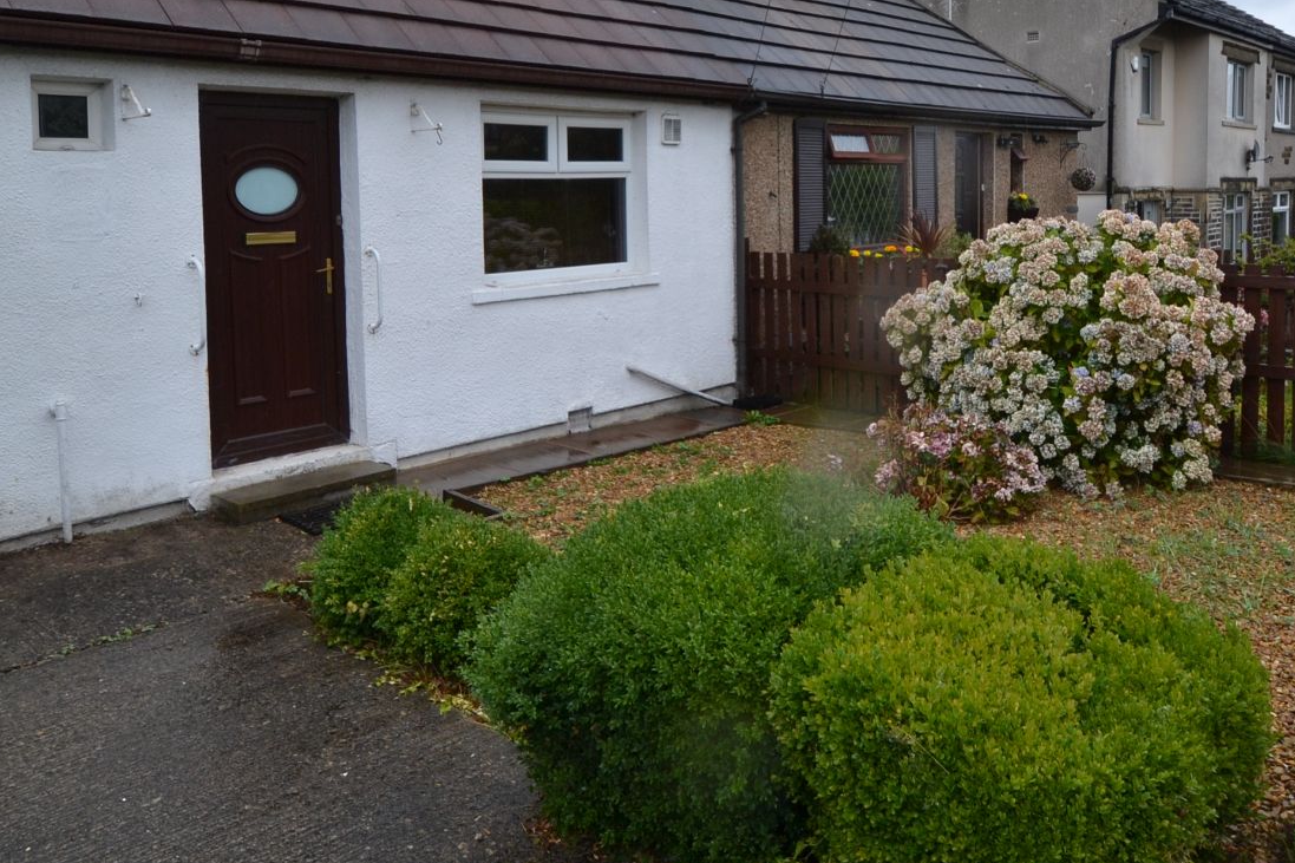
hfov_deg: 65.1
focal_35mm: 28
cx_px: 756
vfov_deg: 45.0
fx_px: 1007
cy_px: 232
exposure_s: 1/125
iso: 180
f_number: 5.6
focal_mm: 10
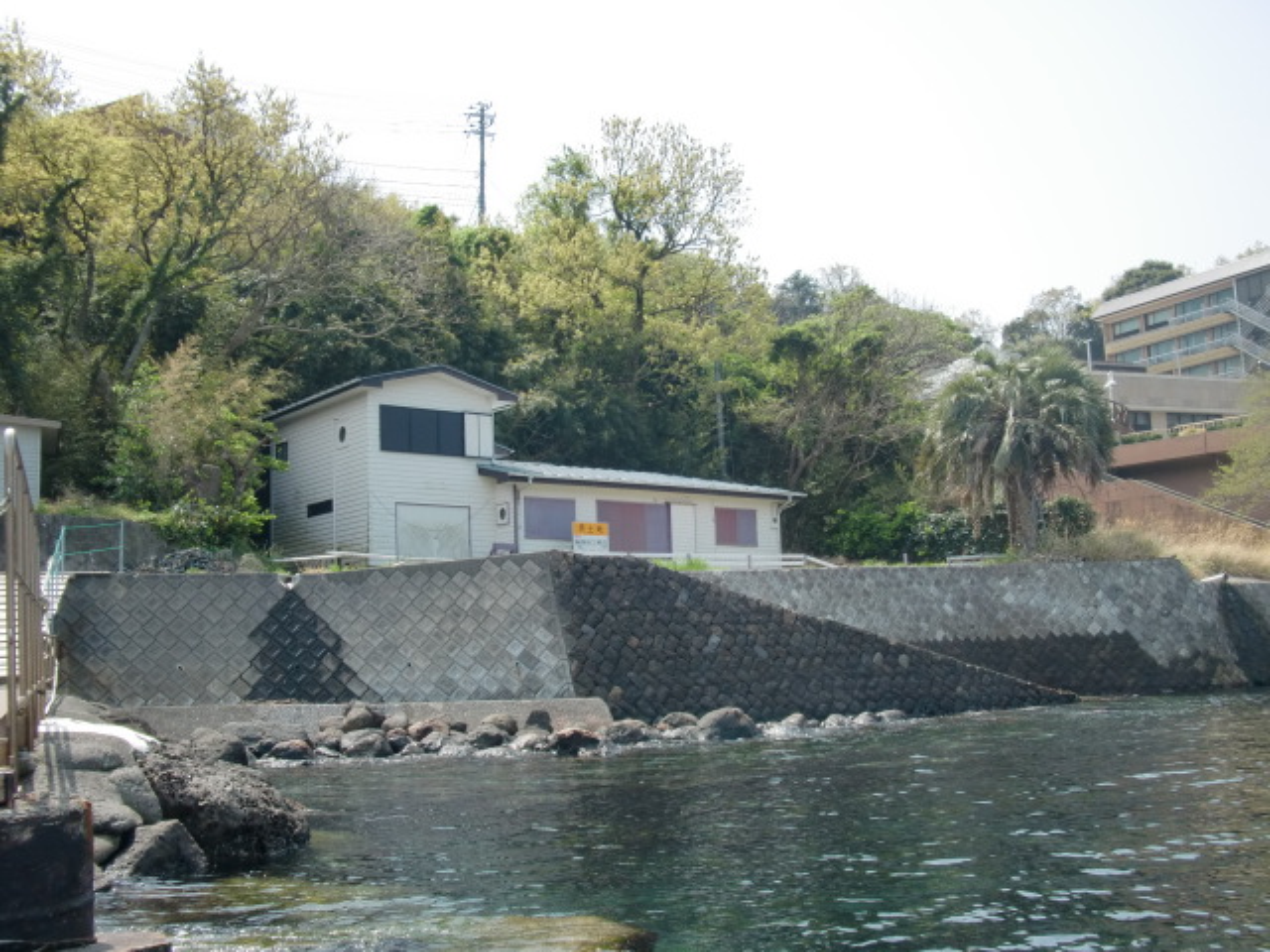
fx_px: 1394
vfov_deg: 37.7
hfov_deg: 49.0
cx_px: 635
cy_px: 476
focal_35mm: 38
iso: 64
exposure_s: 1/320
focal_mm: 6.66
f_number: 3.9
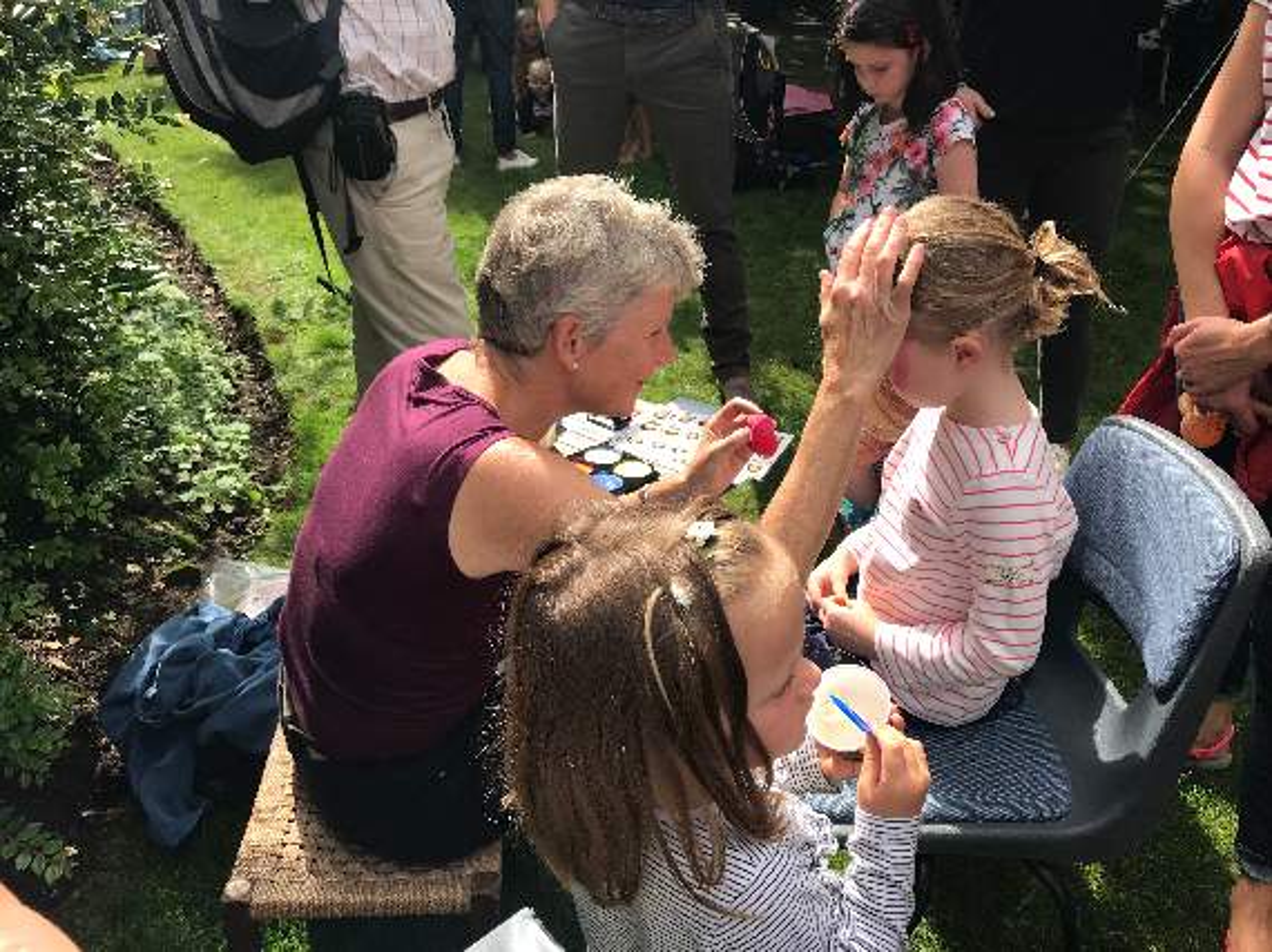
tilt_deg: -30.6
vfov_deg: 49.7
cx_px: 636
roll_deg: +2.4
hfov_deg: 63.5
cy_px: 476
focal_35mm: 28
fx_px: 1028
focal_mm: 3.99
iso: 20
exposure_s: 1/939
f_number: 1.8
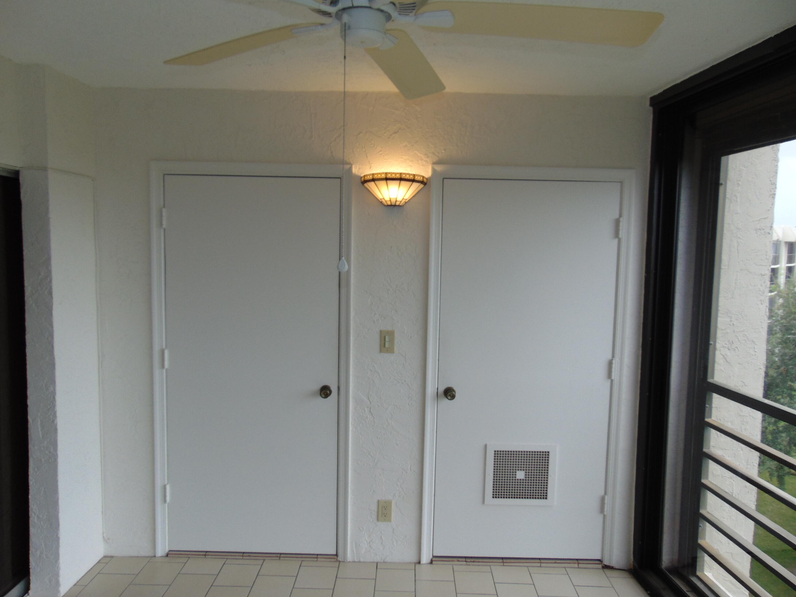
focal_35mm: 25
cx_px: 398
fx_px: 575
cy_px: 298
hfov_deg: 69.4
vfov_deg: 54.9
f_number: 3
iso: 80
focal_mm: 4.5
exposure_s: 1/60
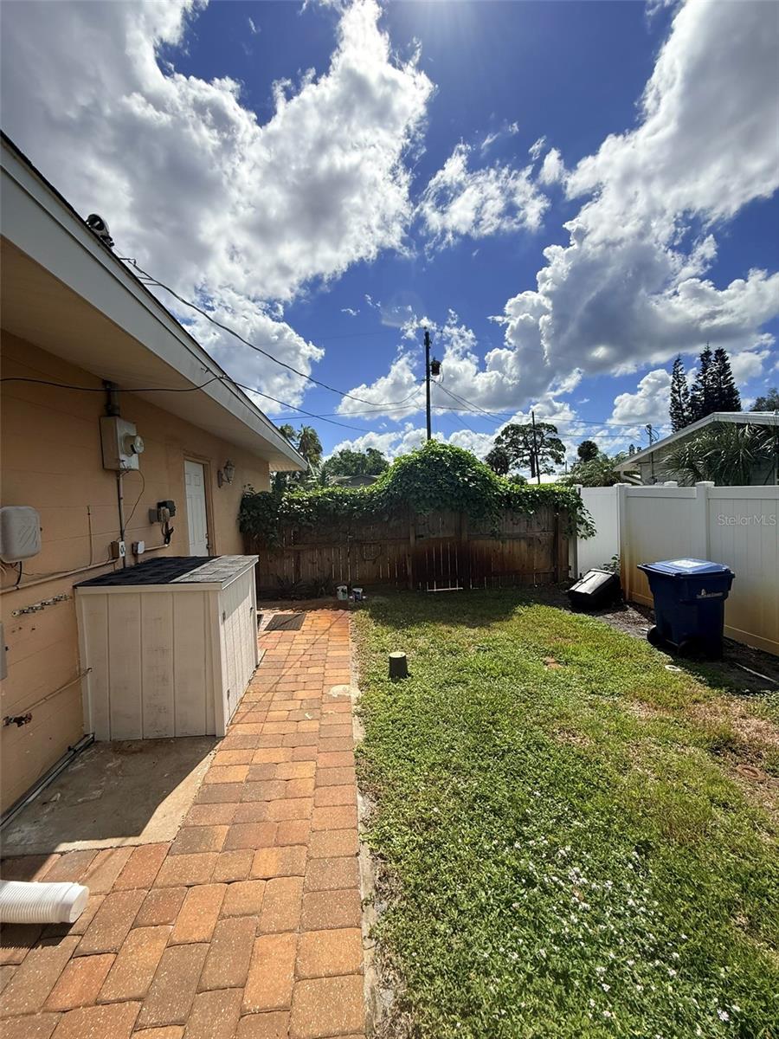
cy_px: 520
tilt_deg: -1.5
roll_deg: +2.7
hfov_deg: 85.7
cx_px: 390
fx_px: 420
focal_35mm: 14
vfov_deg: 102.1
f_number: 2.2
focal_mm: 2.22
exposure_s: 1/4425
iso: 50
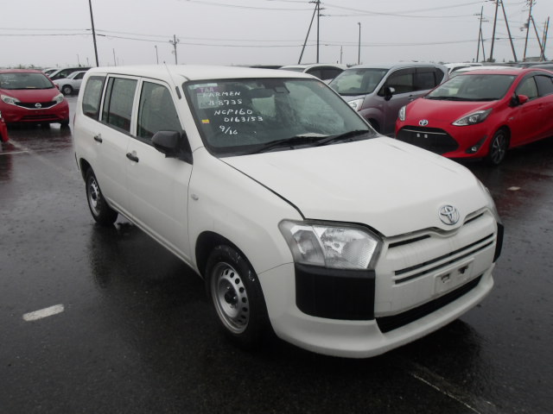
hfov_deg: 65.3
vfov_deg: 51.4
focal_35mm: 27
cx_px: 276
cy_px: 207
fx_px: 431
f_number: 10.4
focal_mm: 4.9
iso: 187
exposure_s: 1/60
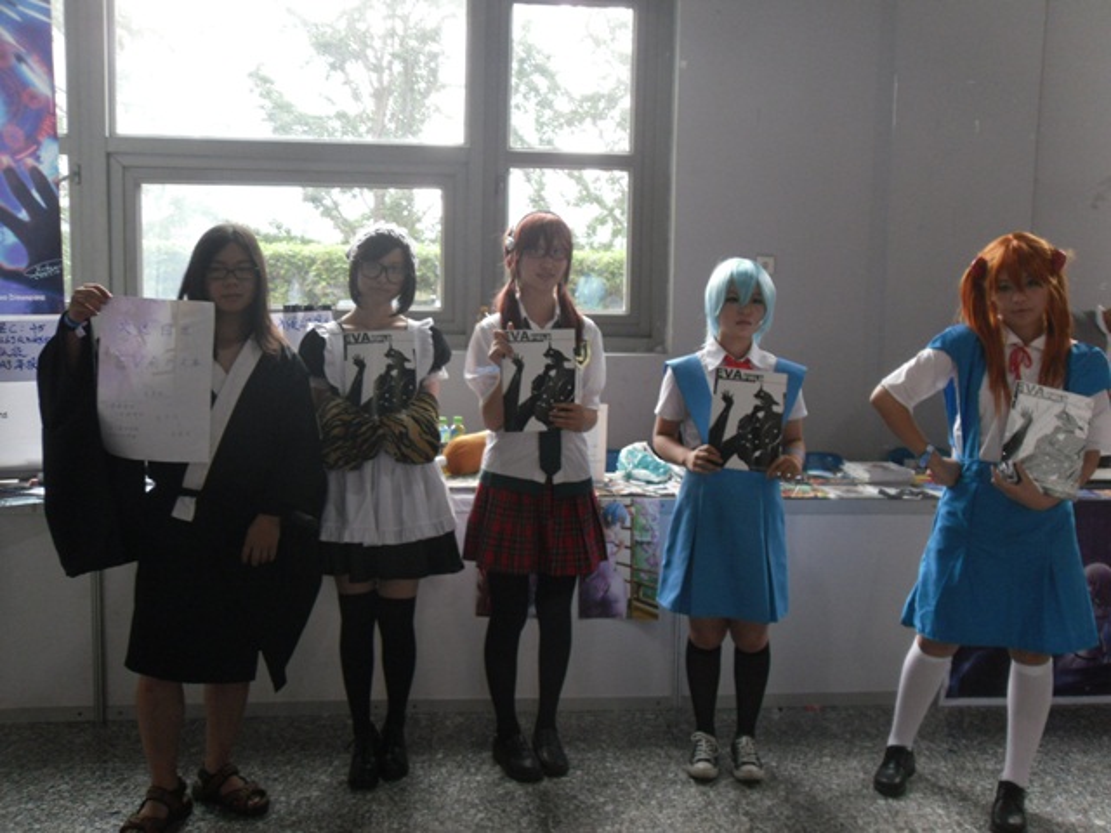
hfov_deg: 42.1
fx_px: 1444
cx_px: 556
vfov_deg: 32.2
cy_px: 416
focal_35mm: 45
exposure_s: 1/22
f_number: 3.5
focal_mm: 6.3
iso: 200
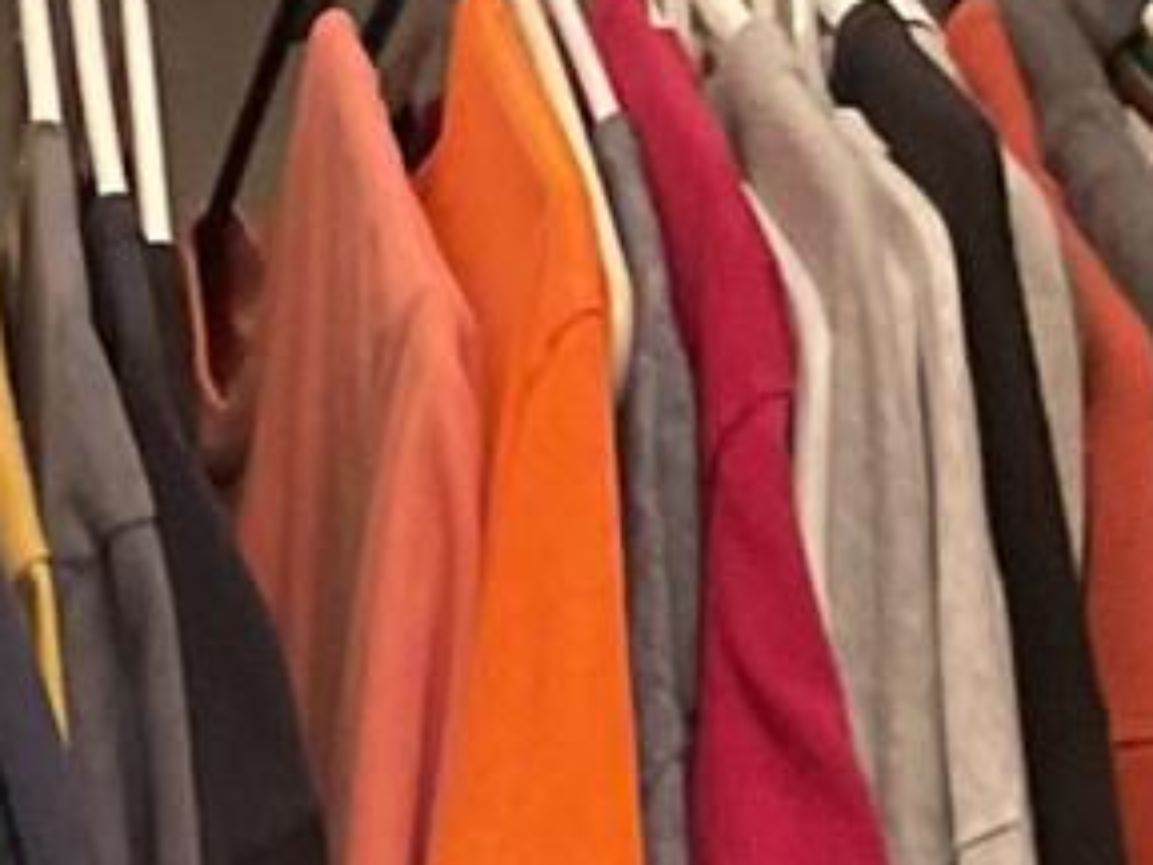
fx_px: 6862
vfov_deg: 6.8
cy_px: 2054
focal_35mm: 206
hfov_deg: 9.6
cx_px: 148
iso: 320
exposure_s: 1/40
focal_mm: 3
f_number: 1.8
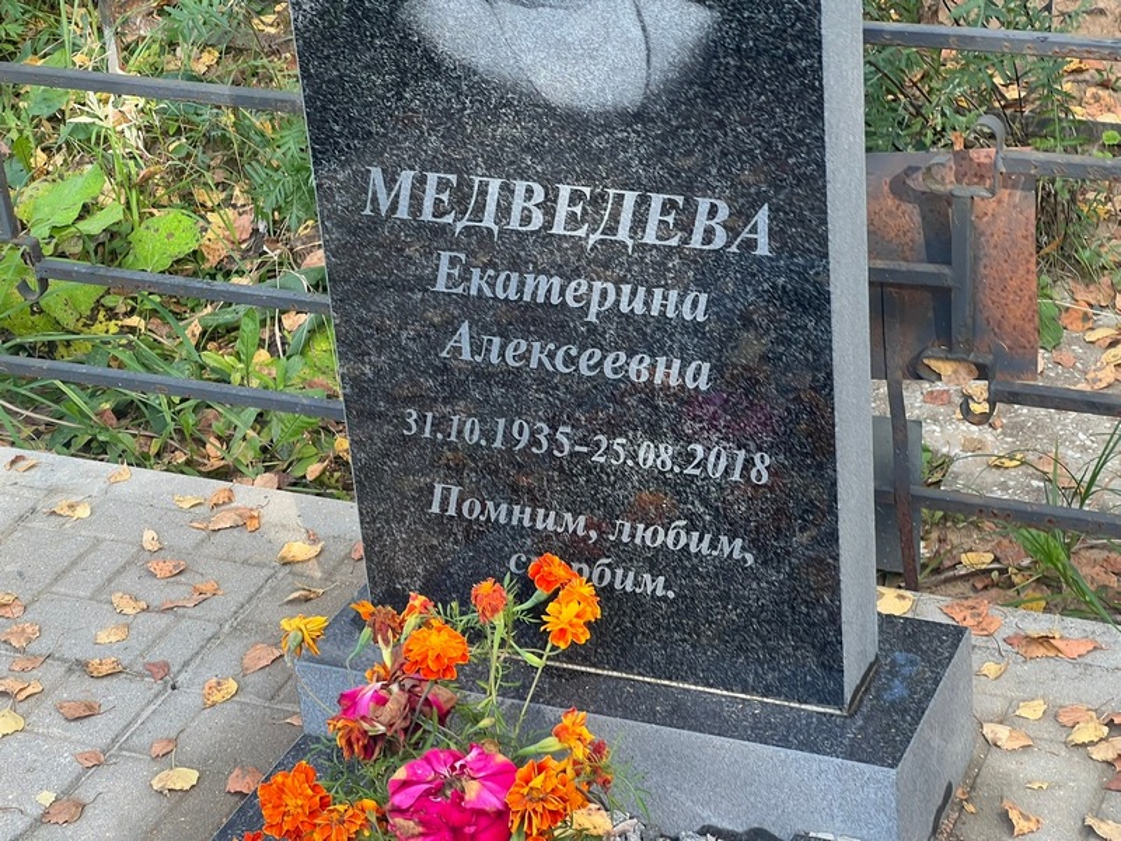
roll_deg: +5.8
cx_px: 560
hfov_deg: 25.3
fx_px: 2494
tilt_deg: -30.5
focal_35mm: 77
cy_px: 420
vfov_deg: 19.1
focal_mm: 9
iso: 40
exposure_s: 1/99
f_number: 2.8
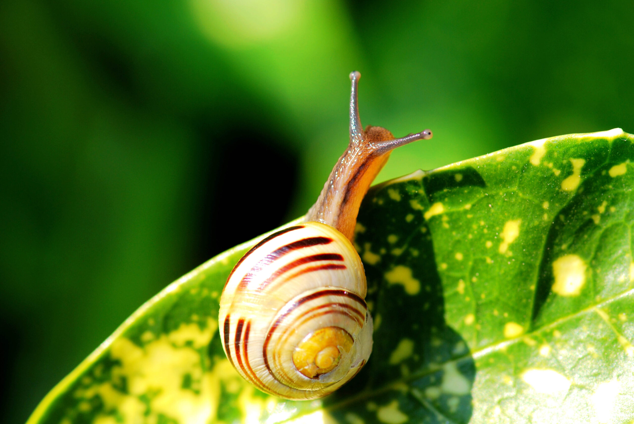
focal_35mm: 158
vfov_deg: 8.7
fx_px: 2777
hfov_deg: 13.0
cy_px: 212
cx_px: 317
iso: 200
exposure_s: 1/200
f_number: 8
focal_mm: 105
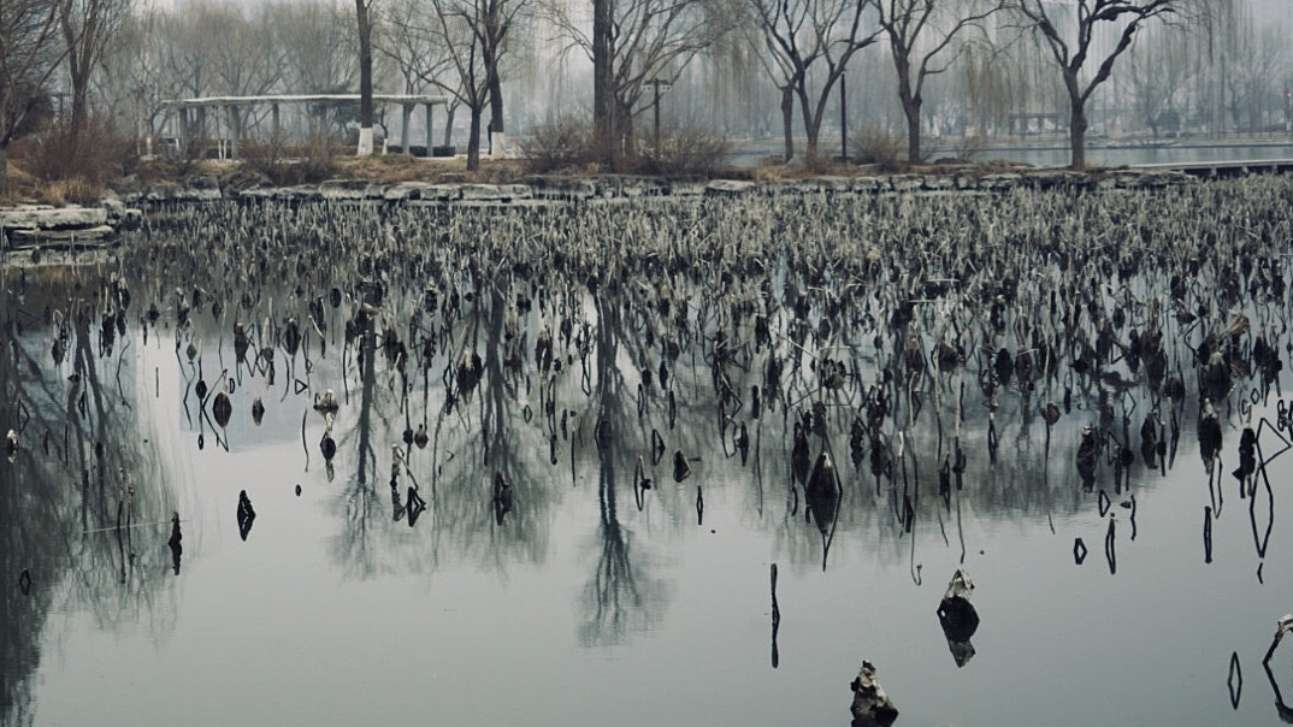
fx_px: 2194
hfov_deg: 32.3
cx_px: 332
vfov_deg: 18.7
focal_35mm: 64
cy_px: 184
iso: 80
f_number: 4.5
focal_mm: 41
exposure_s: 1/30
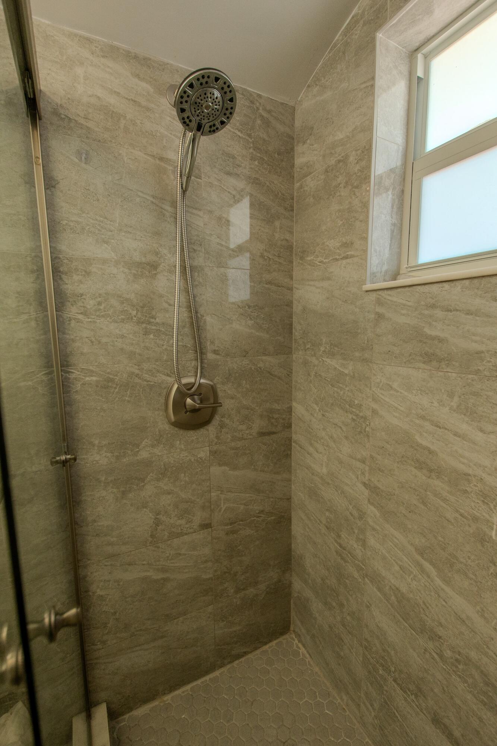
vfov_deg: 100.4
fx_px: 311
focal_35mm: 15
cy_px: 373
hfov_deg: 77.3
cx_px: 248
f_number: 2.8
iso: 1250
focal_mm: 10
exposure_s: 1/320
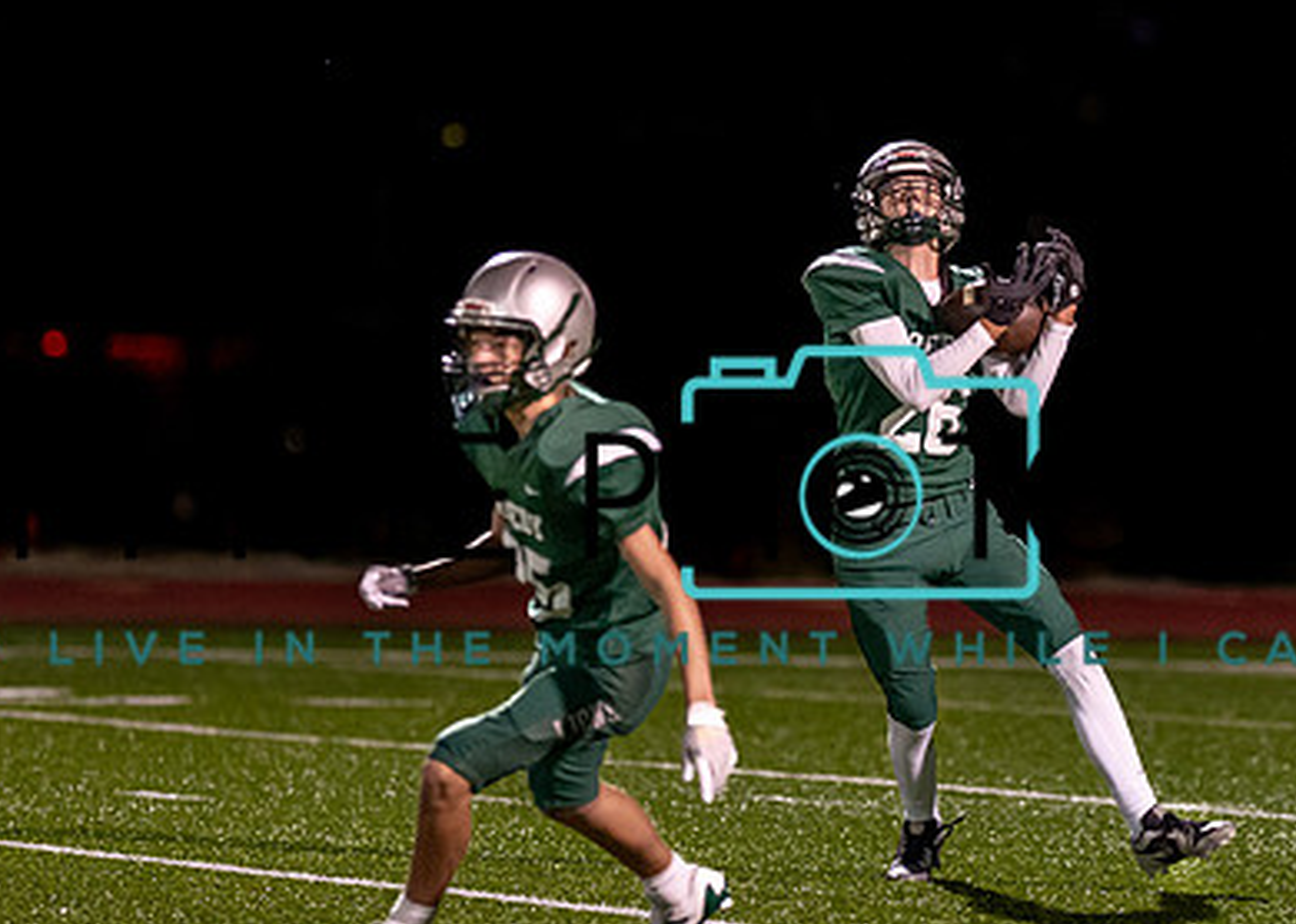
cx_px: 941
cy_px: 343
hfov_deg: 5.3
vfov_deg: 3.8
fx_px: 14051
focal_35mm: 382
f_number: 1.8
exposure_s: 1/1250
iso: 1600
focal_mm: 135
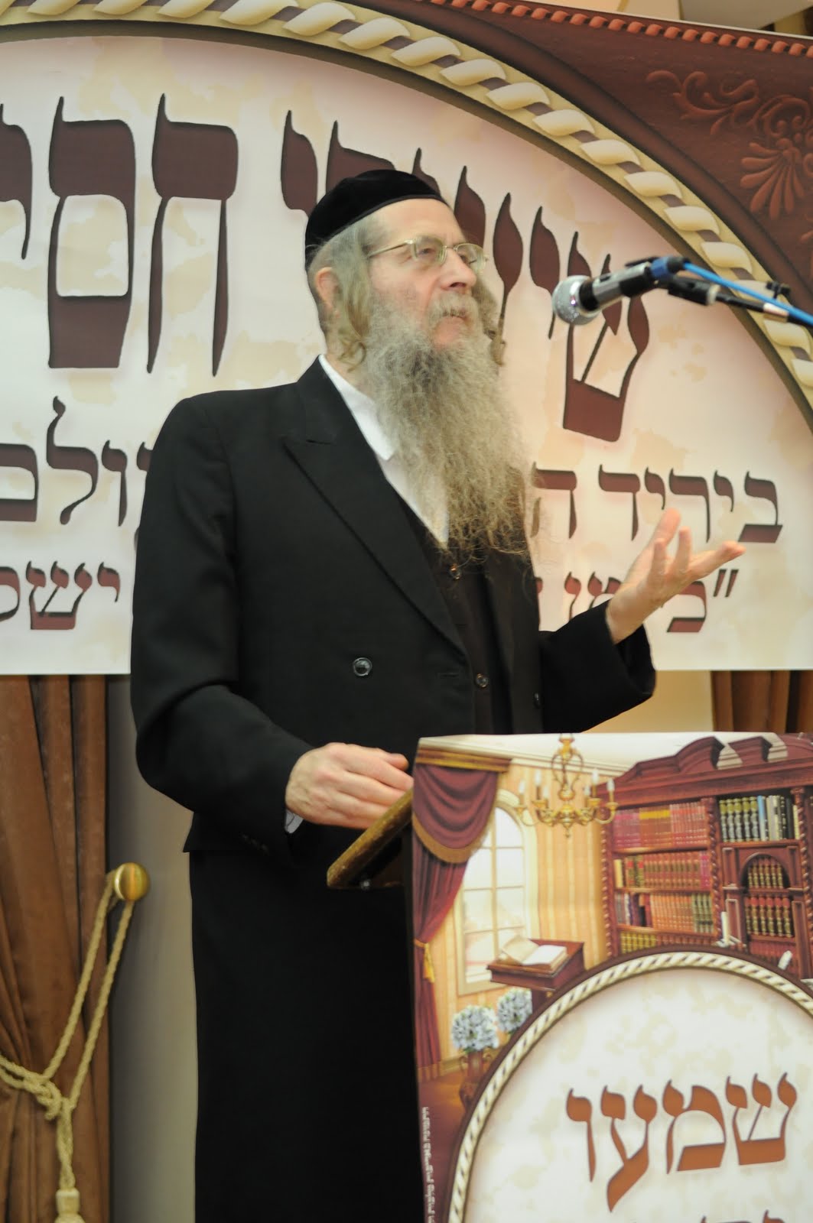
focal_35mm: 82
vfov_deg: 24.6
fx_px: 2801
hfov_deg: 16.5
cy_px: 612
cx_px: 406
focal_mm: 55
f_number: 3.5
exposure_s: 1/80
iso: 800
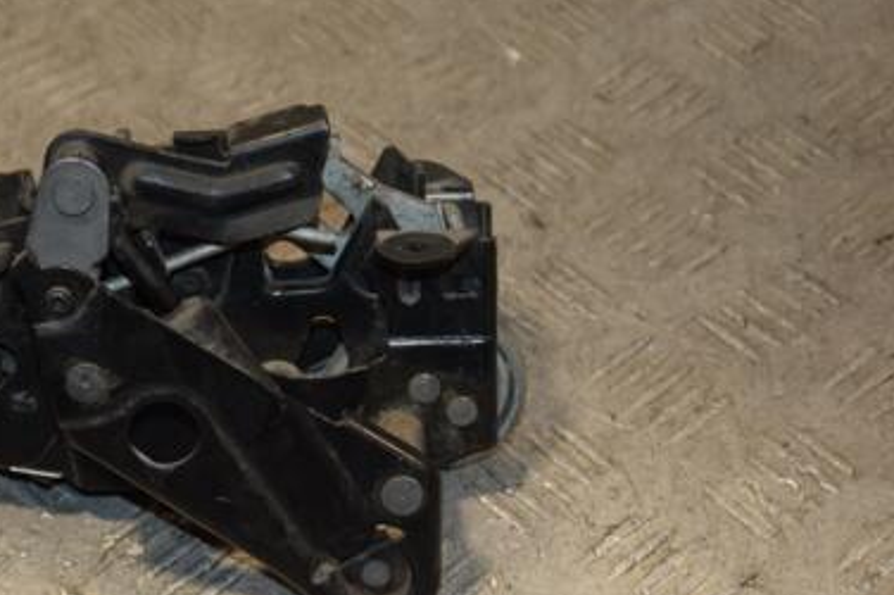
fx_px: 2853
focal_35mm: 115
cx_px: 278
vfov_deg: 11.9
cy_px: 347
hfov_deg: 17.7
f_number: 4.8
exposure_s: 1/200
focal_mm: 48
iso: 800
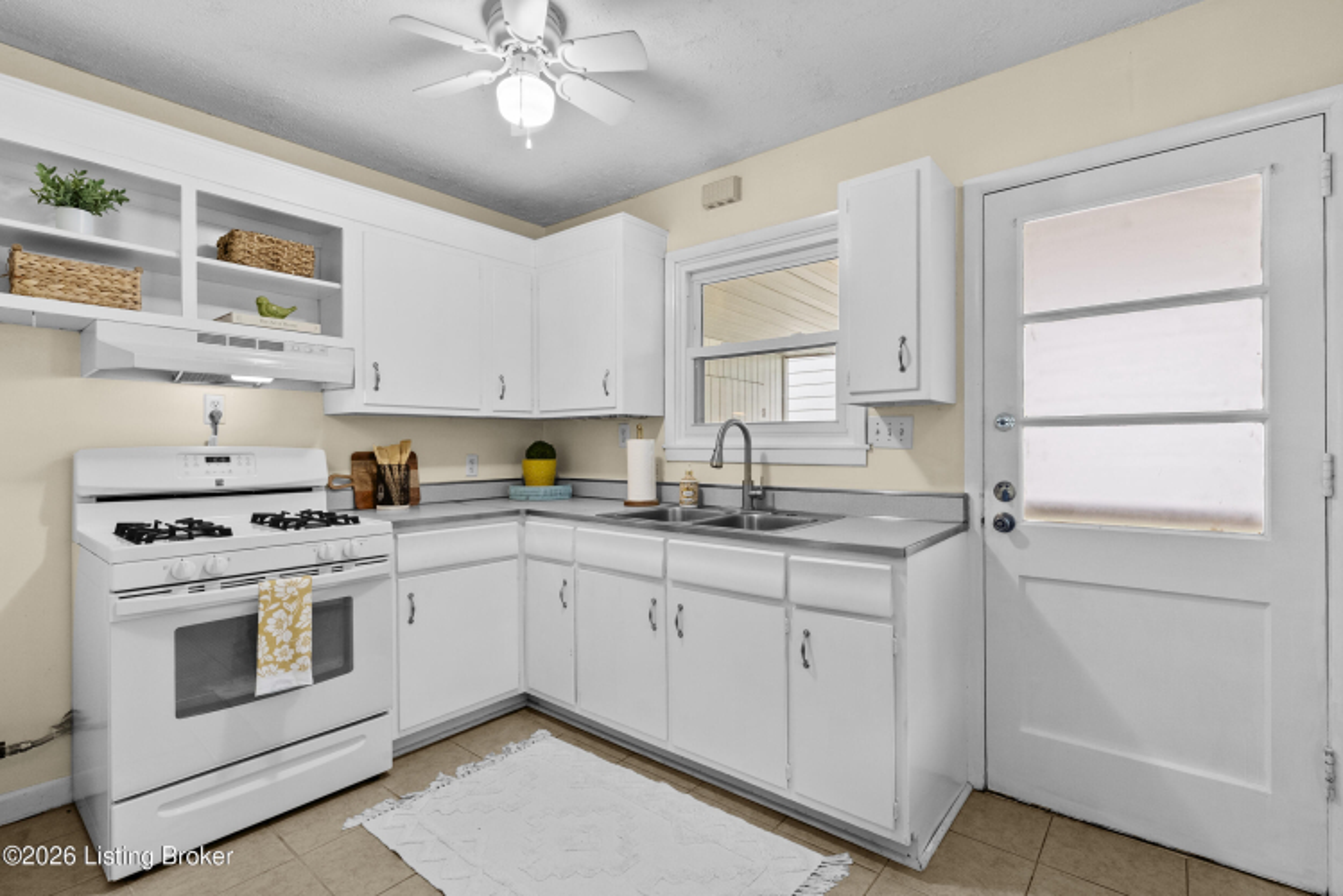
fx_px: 597
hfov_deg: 96.7
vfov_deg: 73.8
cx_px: 672
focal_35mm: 16
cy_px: 448
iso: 1000
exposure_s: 1/5
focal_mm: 16
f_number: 11
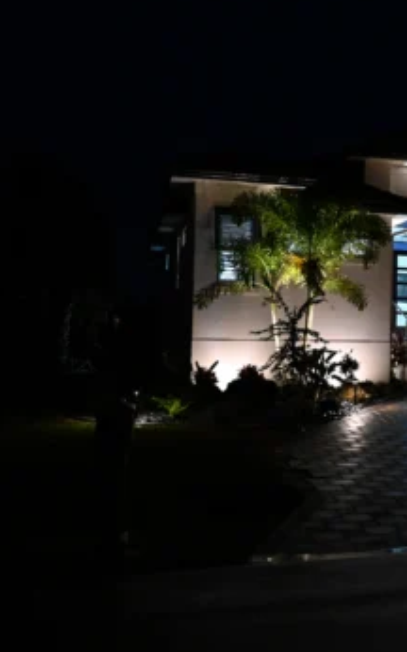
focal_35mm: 53
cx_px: 562
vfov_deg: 38.2
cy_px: 303
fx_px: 941
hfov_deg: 21.5
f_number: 4
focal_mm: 30
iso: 6400
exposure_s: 1/60
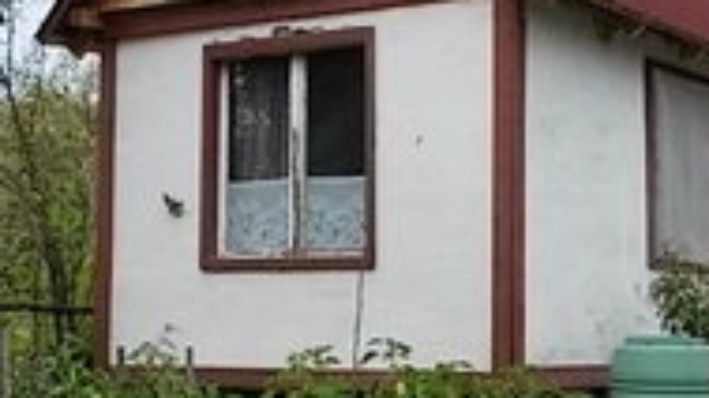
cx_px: 221
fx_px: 1634
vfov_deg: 13.9
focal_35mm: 87
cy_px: 201
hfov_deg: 24.3
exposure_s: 1/100
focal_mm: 6.1
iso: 80
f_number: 3.3
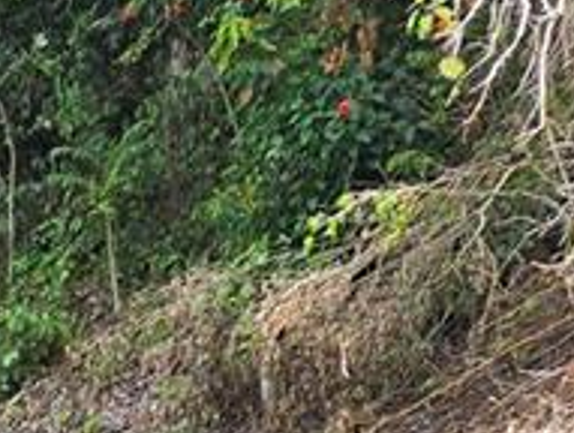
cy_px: 941
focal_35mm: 123
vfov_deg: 10.8
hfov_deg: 13.0
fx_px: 2043
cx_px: -709
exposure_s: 1/455
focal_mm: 5.4
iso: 25
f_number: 1.8
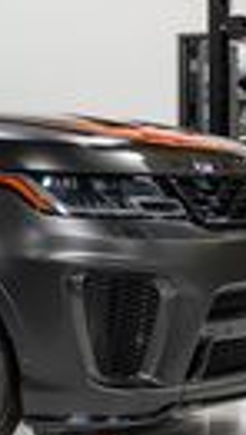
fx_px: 1665
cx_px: -269
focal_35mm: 144
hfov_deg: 8.0
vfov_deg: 14.9
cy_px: 214
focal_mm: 45
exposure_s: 1/50
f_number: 4
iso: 800
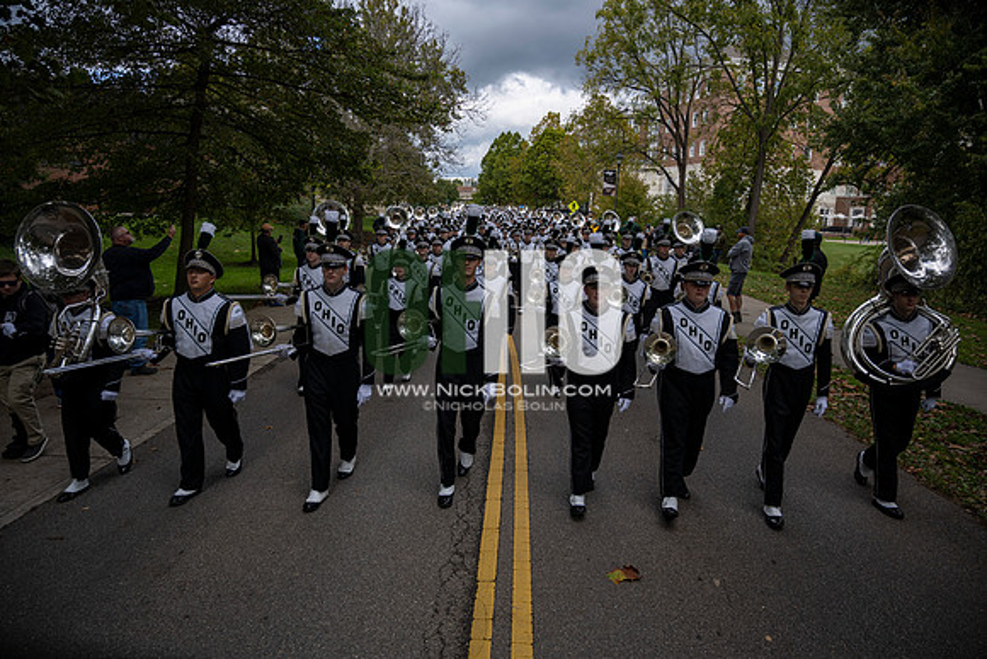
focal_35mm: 24
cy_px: 330
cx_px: 494
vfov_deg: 53.2
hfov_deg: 73.7
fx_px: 658
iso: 100
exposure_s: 1/1000
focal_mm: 24
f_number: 4
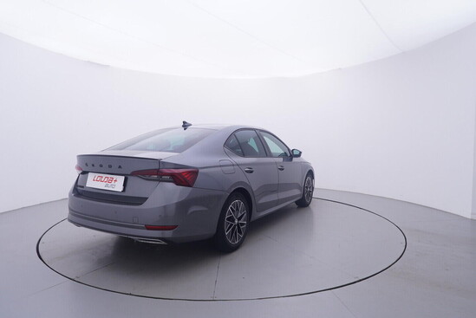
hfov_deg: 77.3
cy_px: 159
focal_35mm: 22
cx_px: 238
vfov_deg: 56.2
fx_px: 298
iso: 200
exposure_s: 1/80
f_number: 5
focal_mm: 15
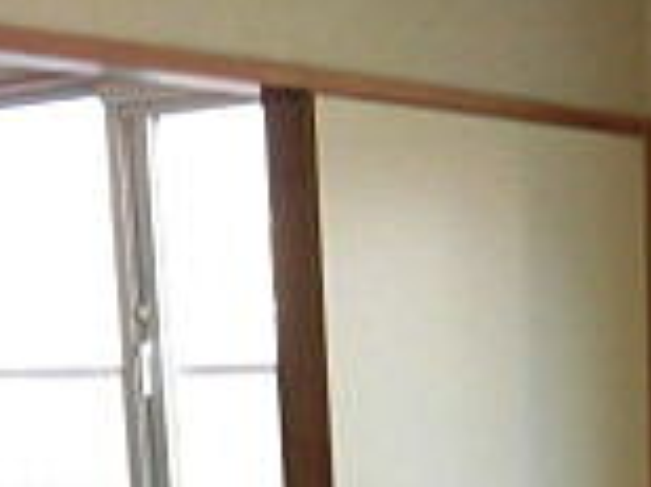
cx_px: 764
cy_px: 793
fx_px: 1860
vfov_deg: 13.7
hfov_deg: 18.8
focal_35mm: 99
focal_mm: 4.3
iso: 200
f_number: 3.1
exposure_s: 1/60
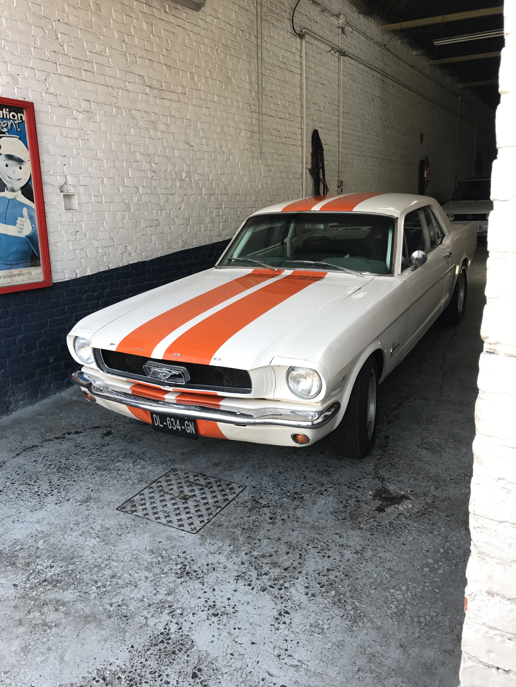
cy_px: 344
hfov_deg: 49.7
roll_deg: +1.3
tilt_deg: -13.0
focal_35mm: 28
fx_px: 557
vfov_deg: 63.4
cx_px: 258
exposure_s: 1/138
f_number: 1.8
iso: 20
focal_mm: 3.99
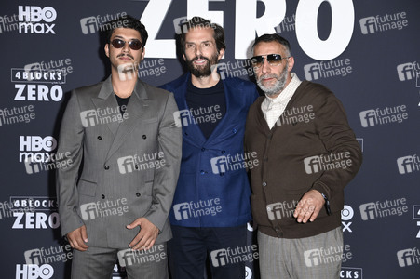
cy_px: 140
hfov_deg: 22.6
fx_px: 1049
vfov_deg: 15.2
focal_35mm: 90
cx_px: 210
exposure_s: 1/250
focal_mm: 90
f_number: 5.6
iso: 1000
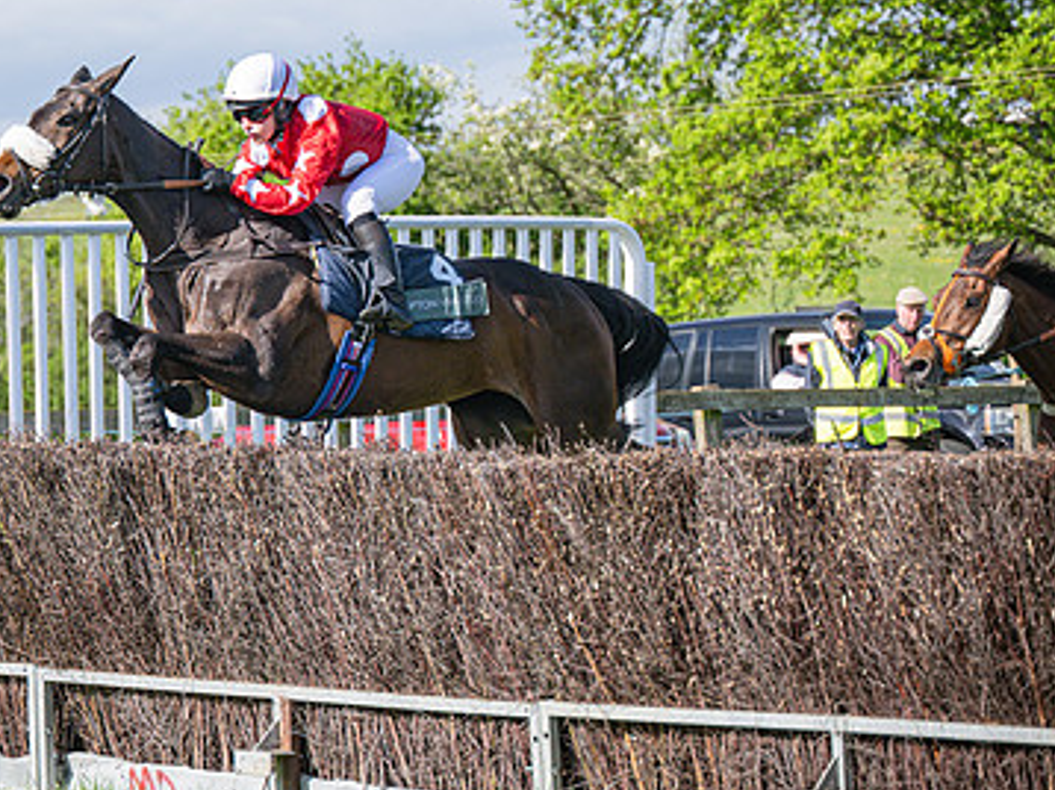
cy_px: 289
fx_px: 5421
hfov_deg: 11.1
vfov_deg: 8.3
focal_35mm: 178
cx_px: 358
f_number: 4
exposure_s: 1/3200
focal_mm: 98
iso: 400
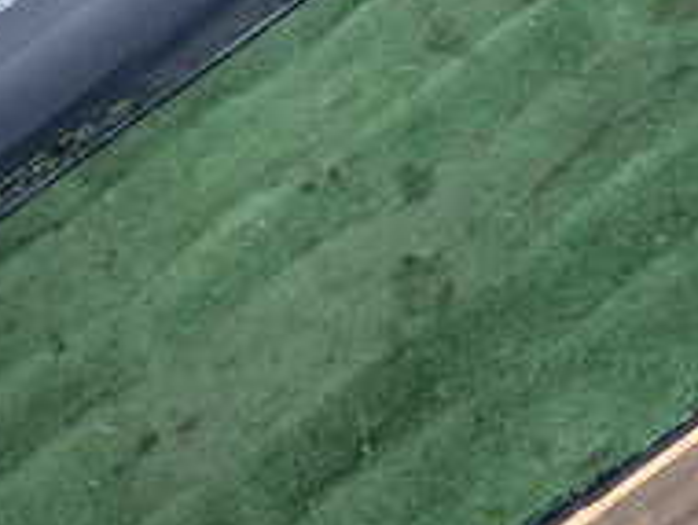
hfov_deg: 19.4
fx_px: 2039
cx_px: 220
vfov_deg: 14.3
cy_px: -73
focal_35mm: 101
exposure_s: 1/125
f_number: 2.4
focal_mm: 5.79
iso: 640
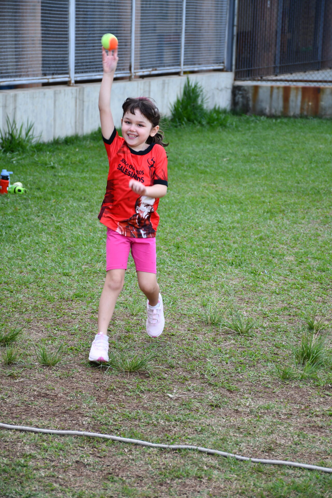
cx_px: 166
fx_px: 1452
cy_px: 249
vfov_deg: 19.5
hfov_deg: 13.0
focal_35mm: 105
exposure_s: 1/250
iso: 400
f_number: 5.6
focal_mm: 70
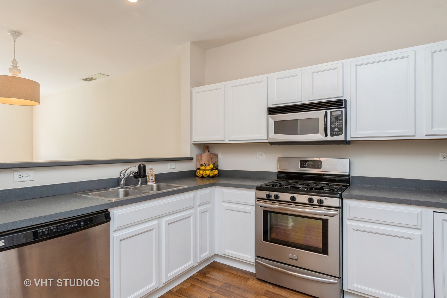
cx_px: 224
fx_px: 223
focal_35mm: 18
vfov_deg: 67.4
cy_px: 149
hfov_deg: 90.0
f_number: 8
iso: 200
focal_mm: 12
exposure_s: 1/15
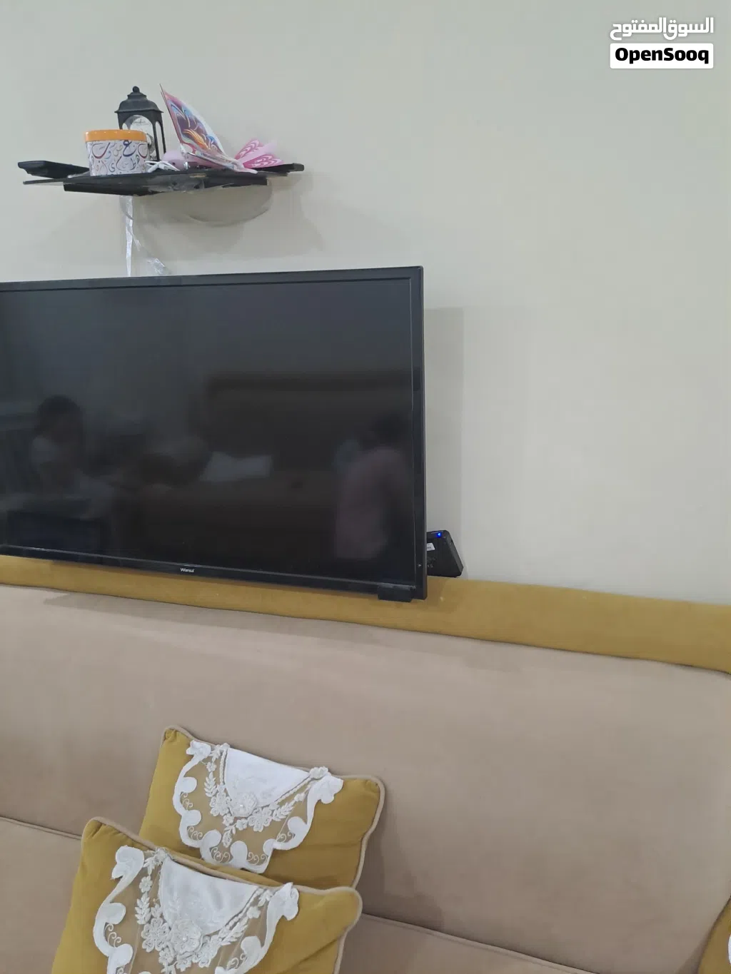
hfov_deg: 54.9
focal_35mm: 25
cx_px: 366
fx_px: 704
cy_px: 487
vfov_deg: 69.4
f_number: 1.8
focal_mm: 4.65
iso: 320
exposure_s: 1/50
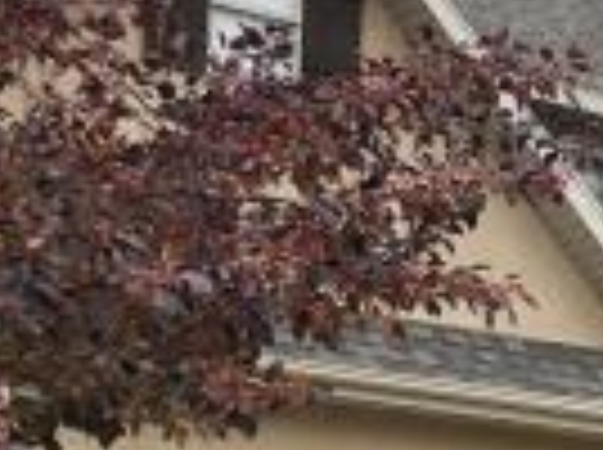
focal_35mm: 134
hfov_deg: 13.9
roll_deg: +0.0
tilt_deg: +9.2
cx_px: 886
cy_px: 459
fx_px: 2330
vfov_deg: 10.9
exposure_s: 1/736
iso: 20
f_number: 1.8
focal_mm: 3.99
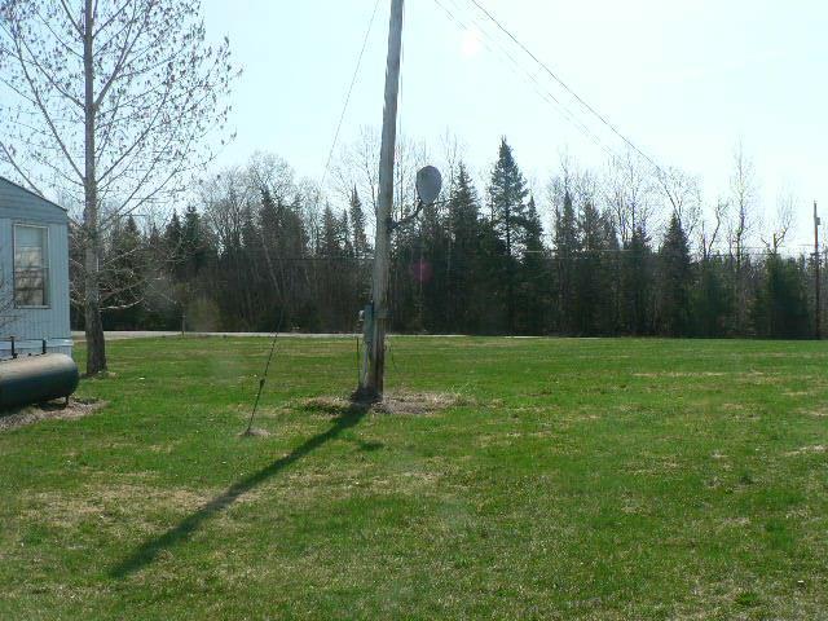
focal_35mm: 36
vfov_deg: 39.7
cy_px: 310
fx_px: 861
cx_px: 414
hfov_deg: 51.4
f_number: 5
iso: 80
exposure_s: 1/400
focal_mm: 6
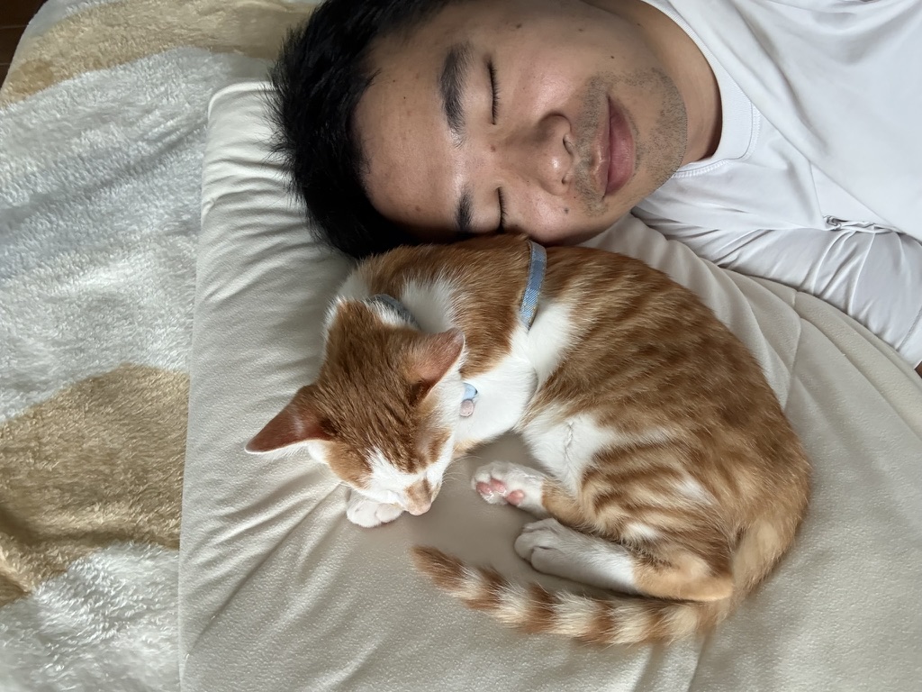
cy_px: 346
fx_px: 613
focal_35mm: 23
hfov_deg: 73.9
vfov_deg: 58.9
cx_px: 461
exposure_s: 1/40
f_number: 1.9
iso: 320
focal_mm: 2.69
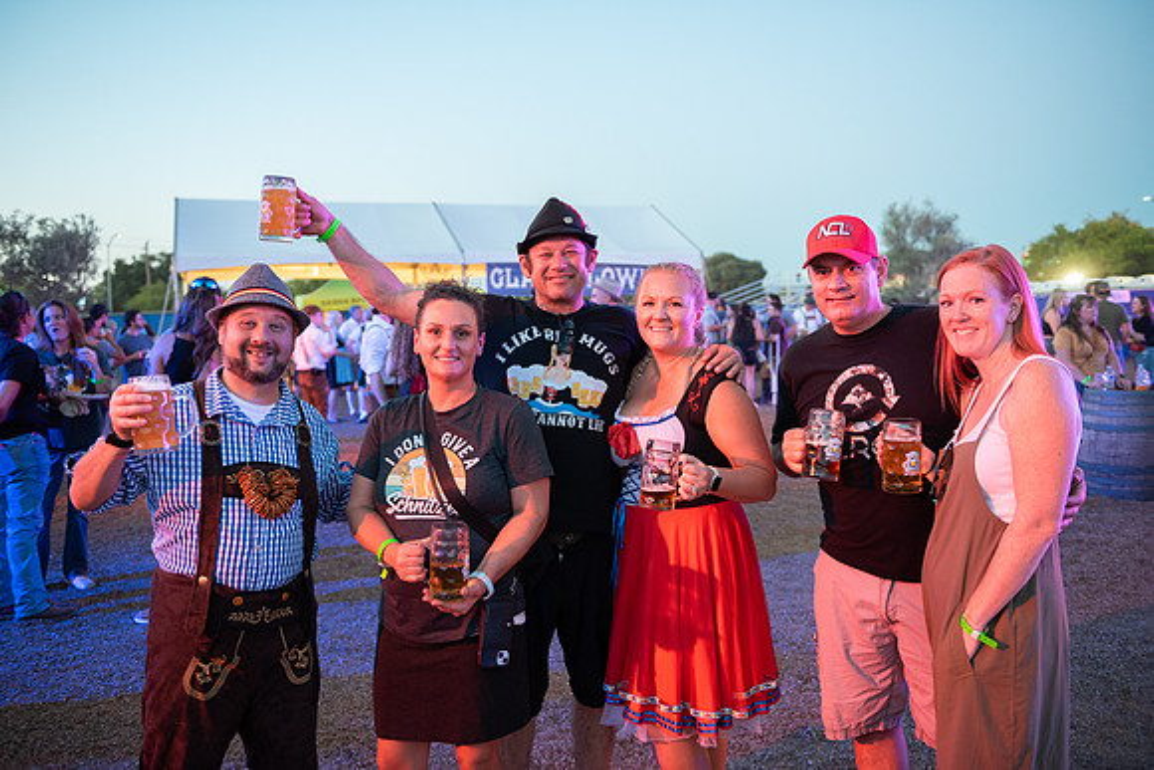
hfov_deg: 58.7
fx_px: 1026
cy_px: 385
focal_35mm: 32
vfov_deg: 41.1
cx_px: 577
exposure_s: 1/25
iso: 1000
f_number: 2.8
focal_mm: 32
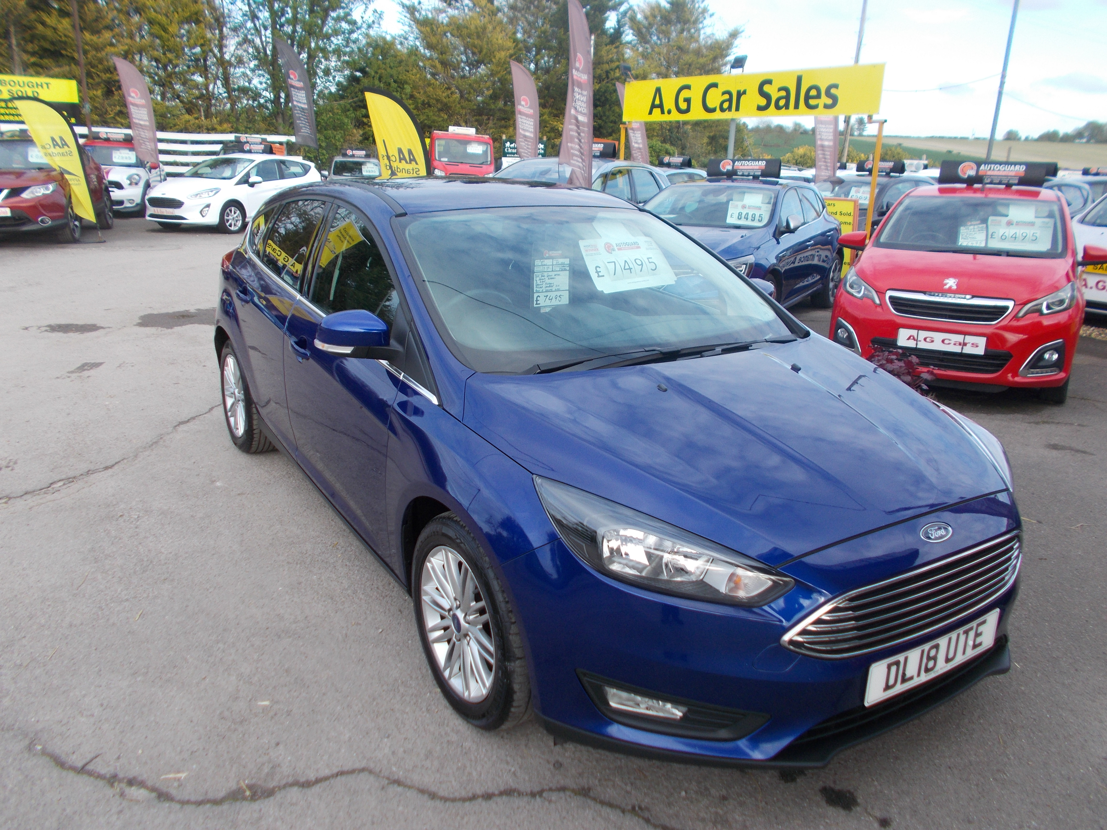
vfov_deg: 53.1
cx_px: 554
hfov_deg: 67.3
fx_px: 831
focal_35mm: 26
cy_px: 415
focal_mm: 4.6
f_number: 3.2
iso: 80
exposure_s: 1/200
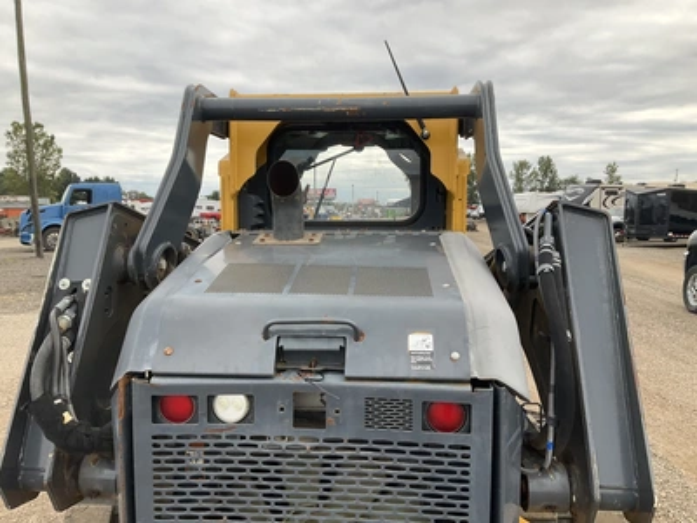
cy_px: 262
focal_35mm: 29
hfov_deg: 61.7
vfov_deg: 48.2
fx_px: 584
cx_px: 348
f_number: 1.8
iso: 25
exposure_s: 1/391
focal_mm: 3
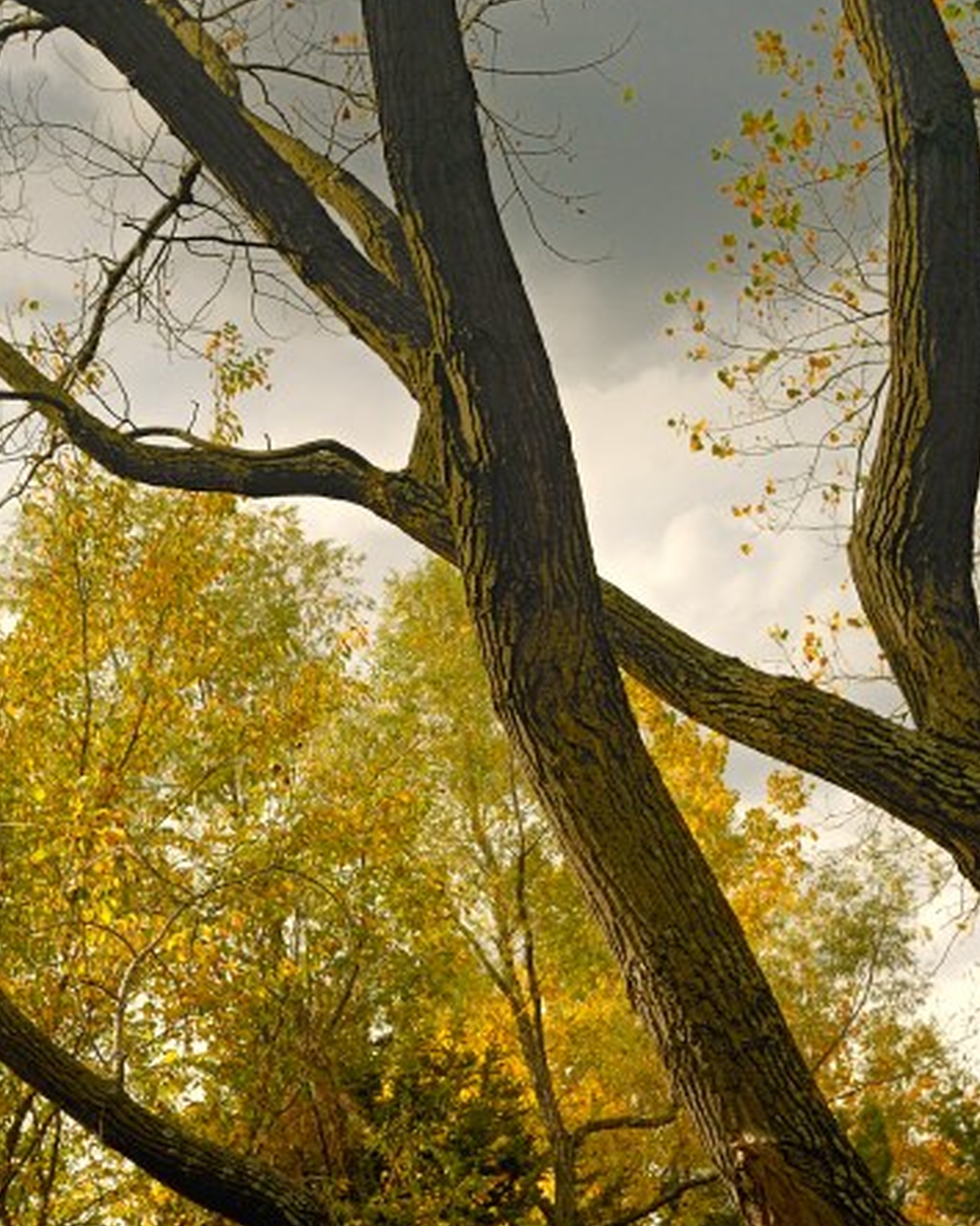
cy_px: 668
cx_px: 357
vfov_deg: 26.8
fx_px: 2575
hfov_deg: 21.5
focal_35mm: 71
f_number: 11
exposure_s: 1/125
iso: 640
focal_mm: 28
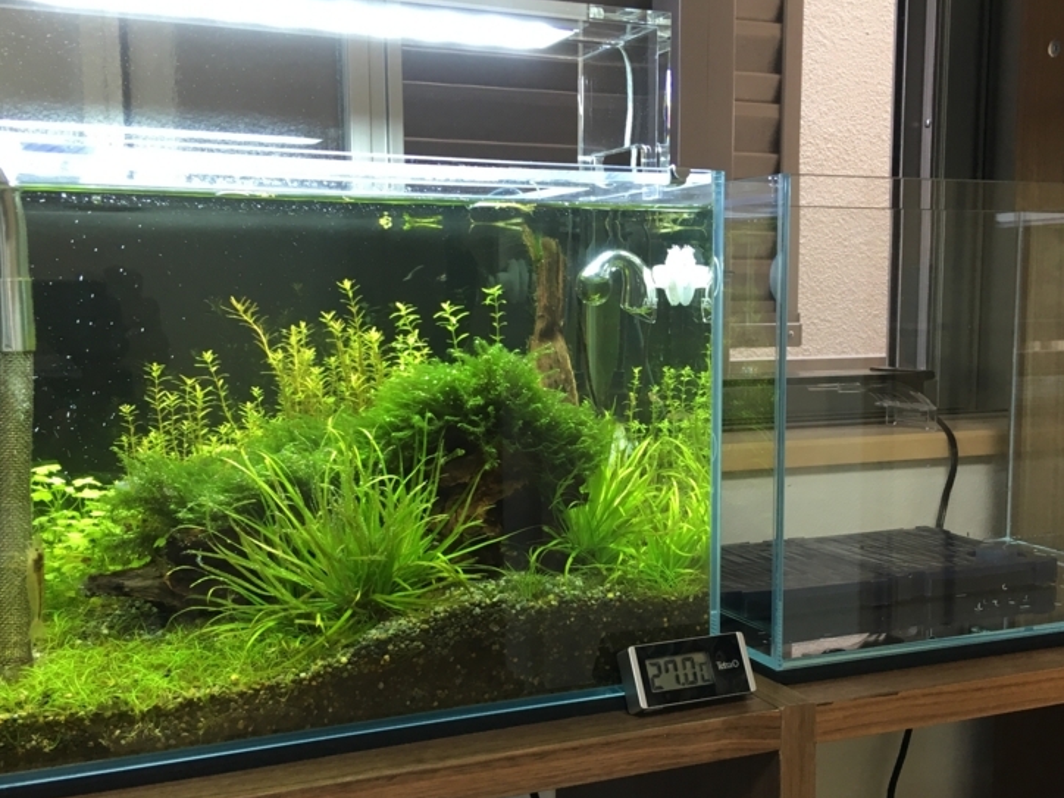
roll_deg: +0.6
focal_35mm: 41
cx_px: 582
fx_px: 1260
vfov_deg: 35.1
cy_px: 438
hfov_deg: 45.7
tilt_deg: -8.3
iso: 64
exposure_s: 1/30
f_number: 2.2
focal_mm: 4.15
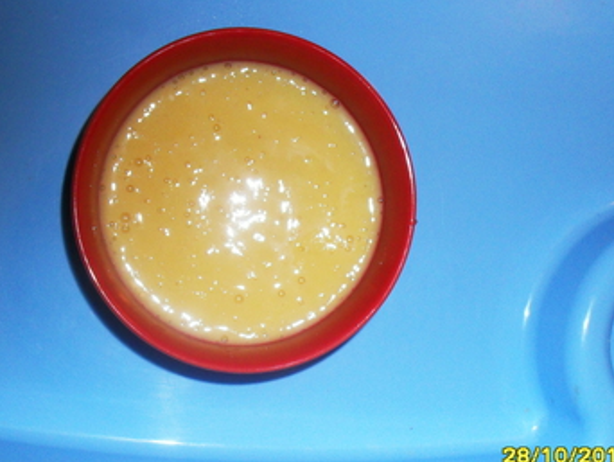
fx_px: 887
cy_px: 210
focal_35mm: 50
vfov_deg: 29.1
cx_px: 260
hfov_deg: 38.1
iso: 200
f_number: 2.8
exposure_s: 1/45
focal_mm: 6.3
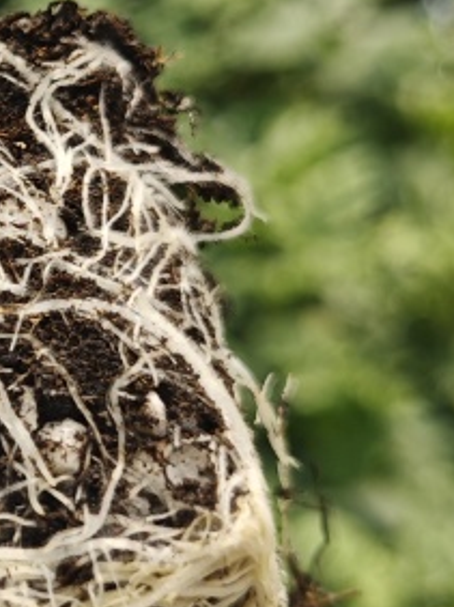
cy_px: 143
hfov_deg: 15.8
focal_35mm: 87
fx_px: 1524
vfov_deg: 22.3
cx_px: -194
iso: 50
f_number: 1.8
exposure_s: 1/699
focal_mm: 5.43
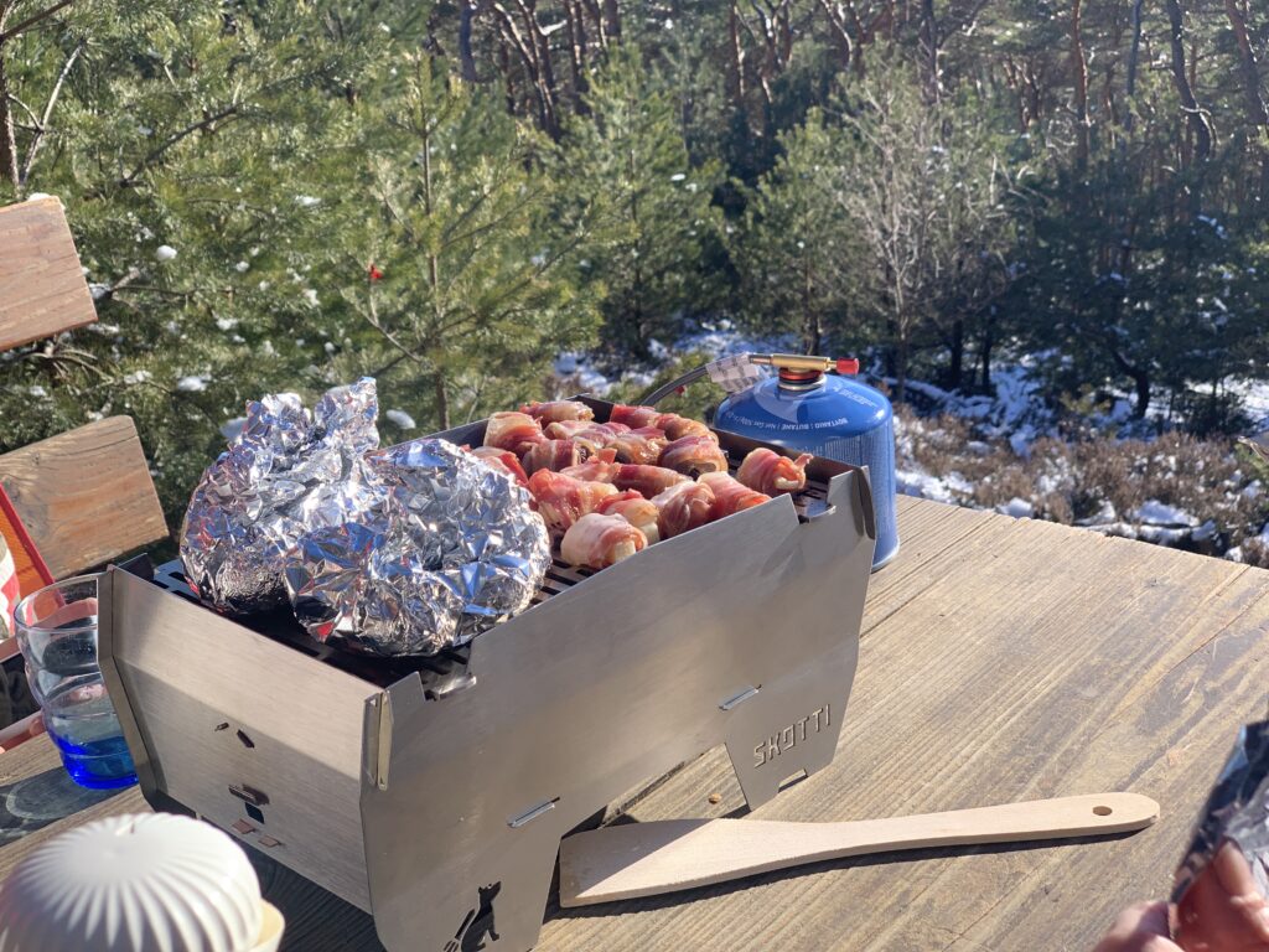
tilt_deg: -25.3
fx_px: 1906
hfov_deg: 36.8
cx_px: 634
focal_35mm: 52
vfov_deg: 28.0
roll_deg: +3.4
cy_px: 476
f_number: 2.4
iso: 16
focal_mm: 6
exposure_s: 1/533
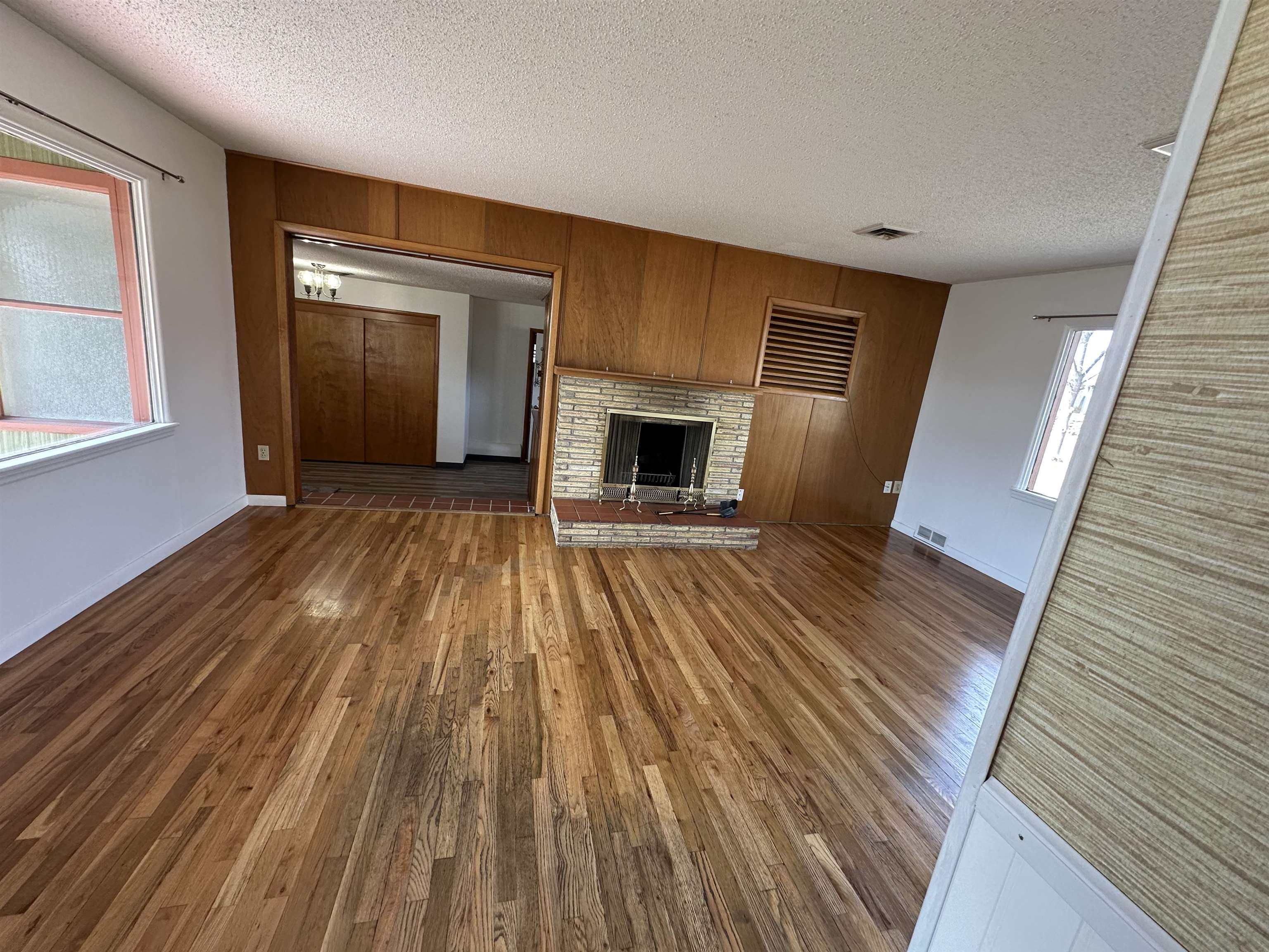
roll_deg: -6.8
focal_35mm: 14
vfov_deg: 85.7
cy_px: 476
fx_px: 513
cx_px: 634
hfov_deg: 102.1
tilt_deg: -13.2
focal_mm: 2.22
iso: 200
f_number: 2.2
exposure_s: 1/120
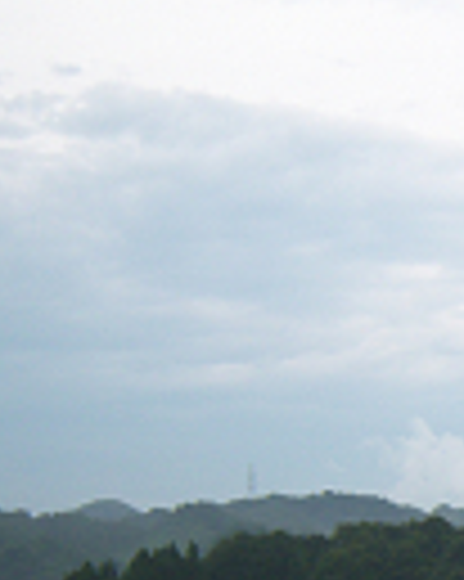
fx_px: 1873
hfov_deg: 12.9
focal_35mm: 109
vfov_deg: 17.1
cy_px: 638
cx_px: 820
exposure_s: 1/250
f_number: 2.8
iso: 80
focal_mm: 7.5
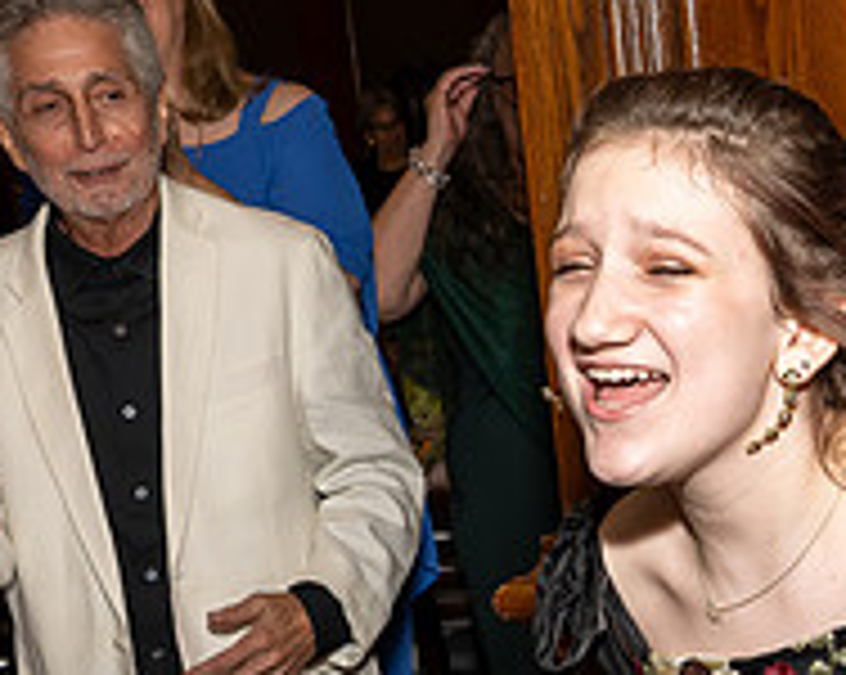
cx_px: 947
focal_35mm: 94
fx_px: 2351
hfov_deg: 19.5
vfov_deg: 16.1
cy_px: 628
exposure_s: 1/250
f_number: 8
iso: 640
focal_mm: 24
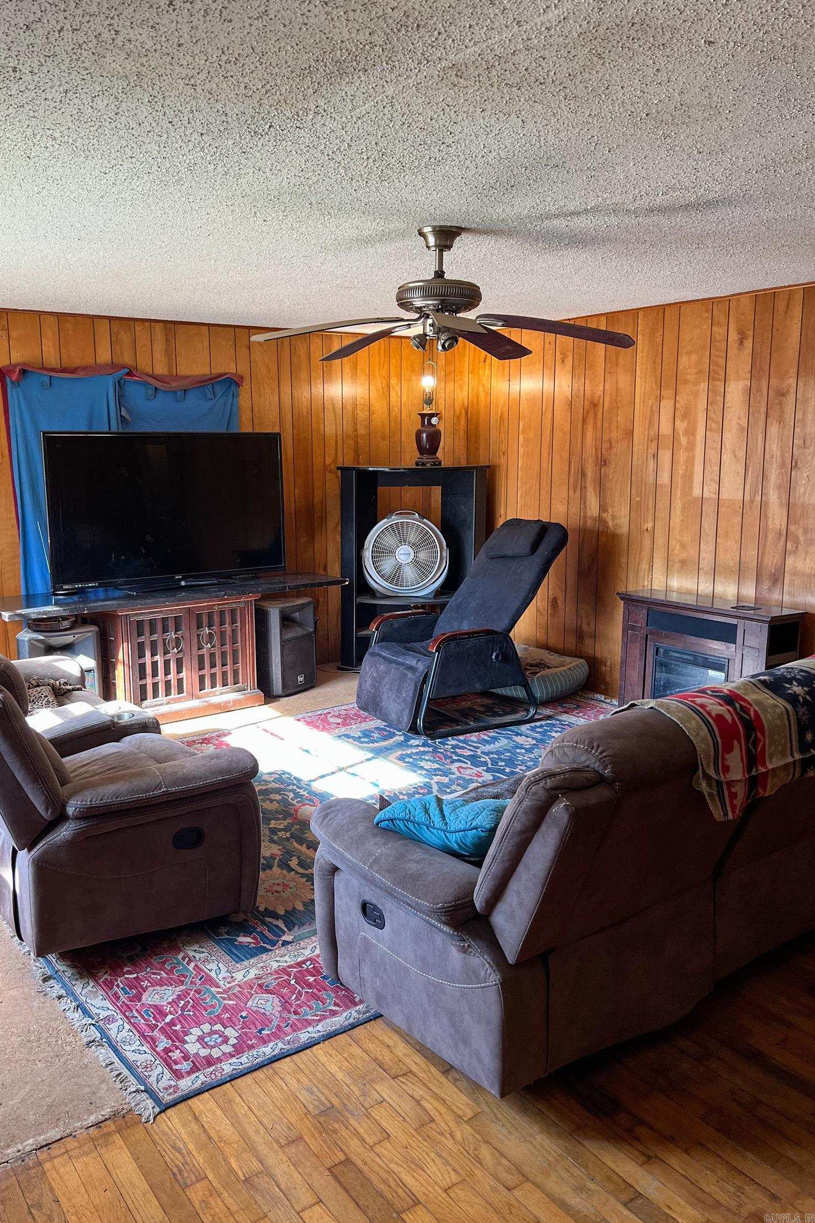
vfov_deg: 65.5
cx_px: 345
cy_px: 591
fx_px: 951
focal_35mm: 28
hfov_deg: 46.2
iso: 125
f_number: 1.5
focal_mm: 5.7
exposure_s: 1/120
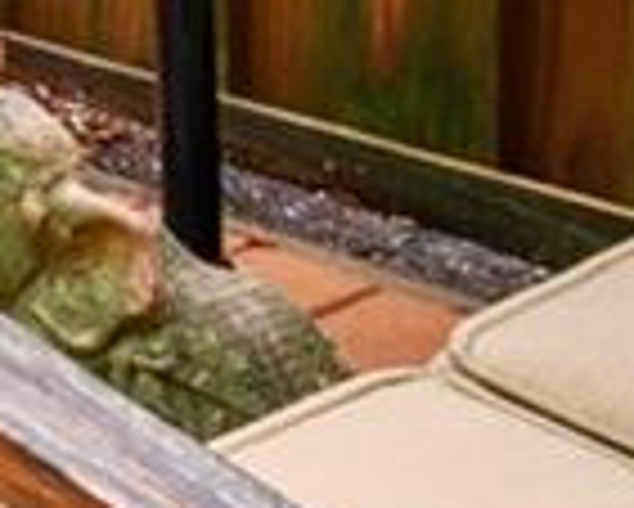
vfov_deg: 12.1
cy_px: -704
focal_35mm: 102
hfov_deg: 10.3
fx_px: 1915
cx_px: -1439
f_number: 13
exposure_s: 1/3
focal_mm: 10
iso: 400
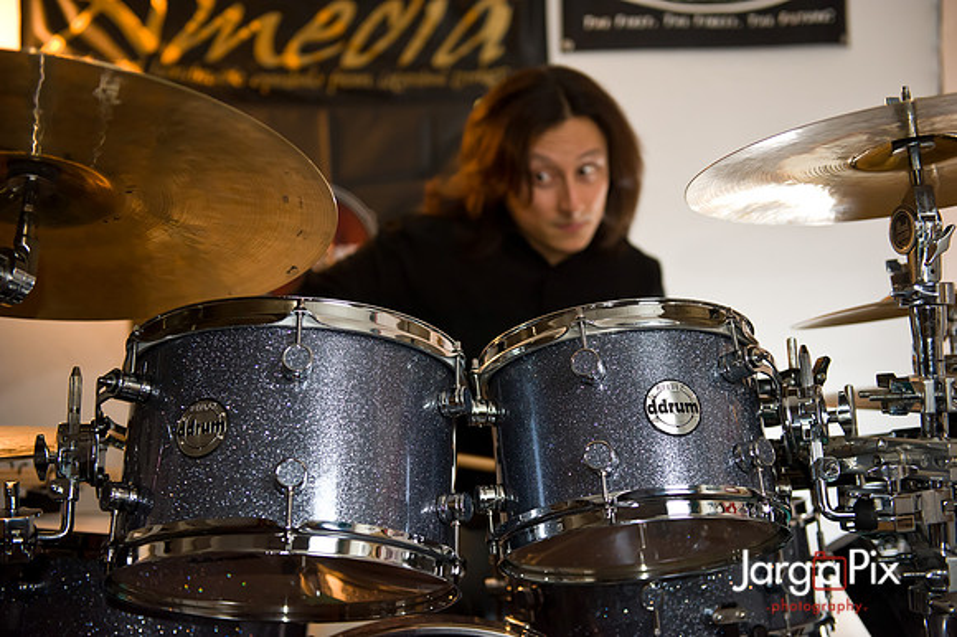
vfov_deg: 28.0
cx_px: 478
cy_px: 318
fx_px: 1275
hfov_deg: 41.1
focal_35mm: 48
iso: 1600
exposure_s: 1/125
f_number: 3.2
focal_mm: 48
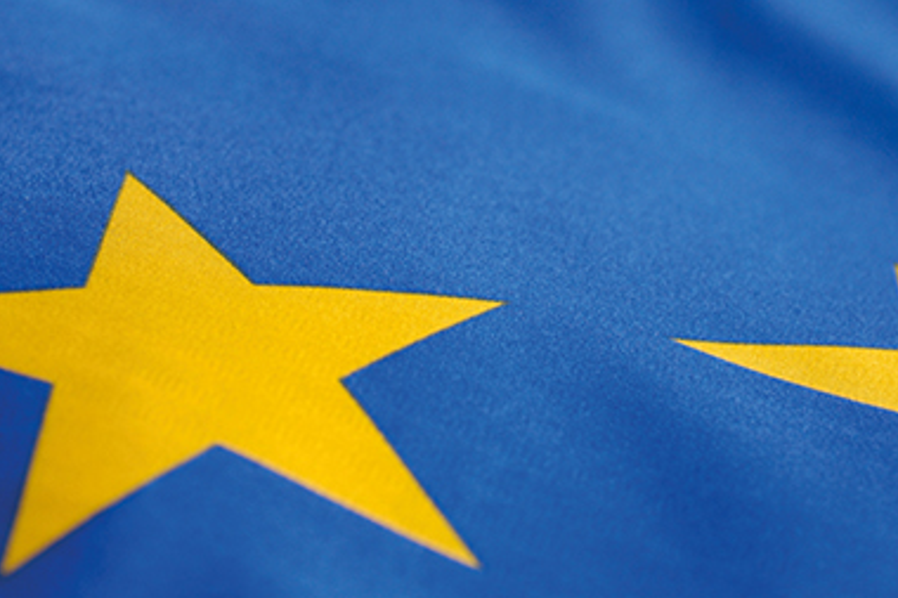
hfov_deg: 14.4
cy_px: 31
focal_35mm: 142
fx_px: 3542
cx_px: 638
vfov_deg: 9.6
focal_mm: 45
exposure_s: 1/25
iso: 200
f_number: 2.8
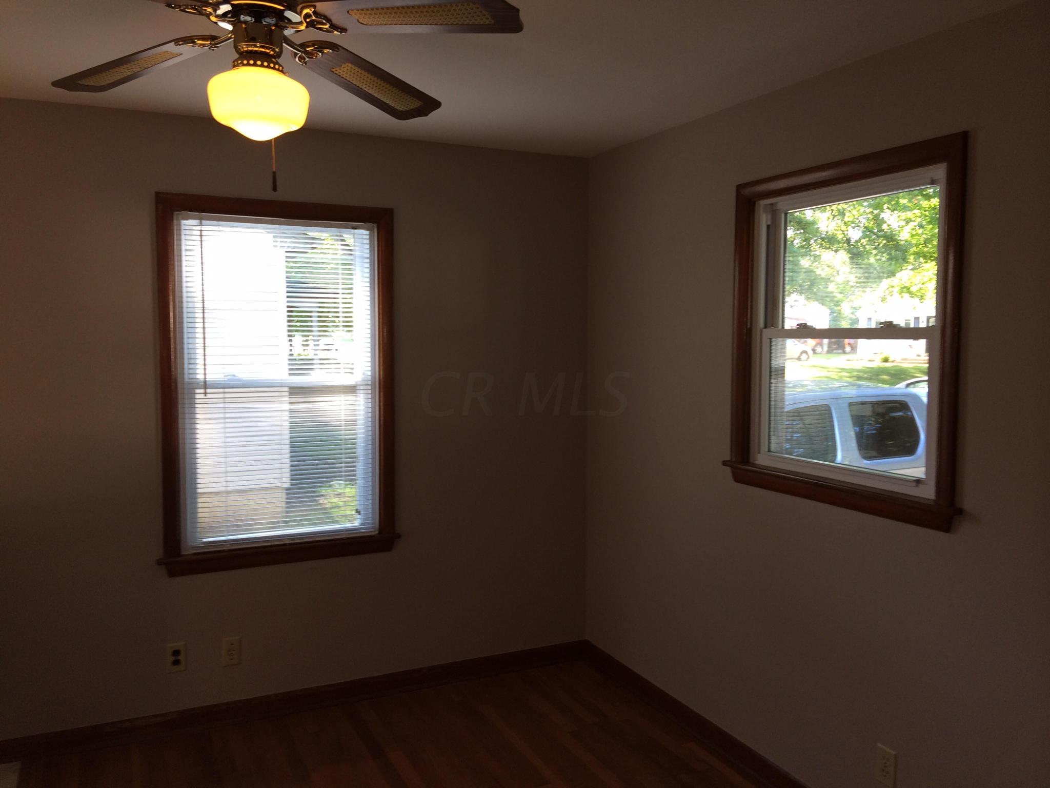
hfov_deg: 60.0
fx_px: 910
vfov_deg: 46.8
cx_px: 525
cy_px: 394
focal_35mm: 30
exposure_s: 1/34
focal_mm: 4.12
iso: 32
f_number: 2.2
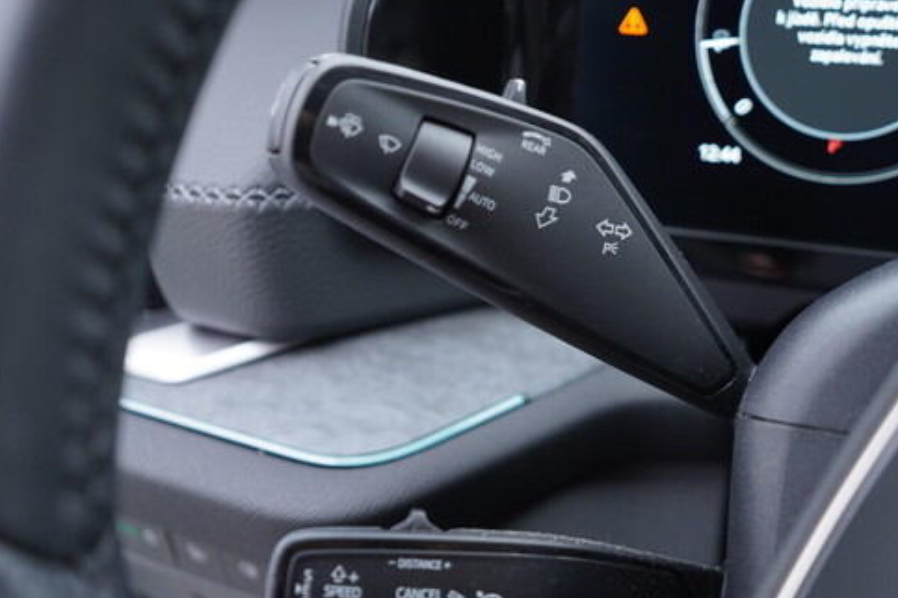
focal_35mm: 41
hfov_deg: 47.3
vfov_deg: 32.6
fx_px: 1023
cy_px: 335
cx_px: 500
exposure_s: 1/40
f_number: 2.8
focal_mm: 24
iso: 250
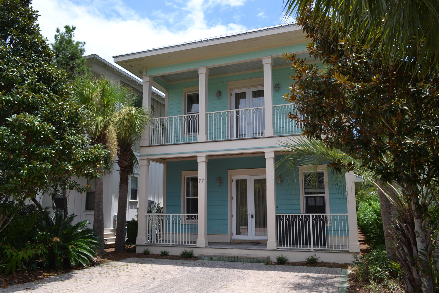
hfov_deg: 67.4
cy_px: 146
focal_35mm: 27
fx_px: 329
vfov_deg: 47.9
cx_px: 220
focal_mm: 18
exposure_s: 1/200
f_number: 7.1
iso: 100
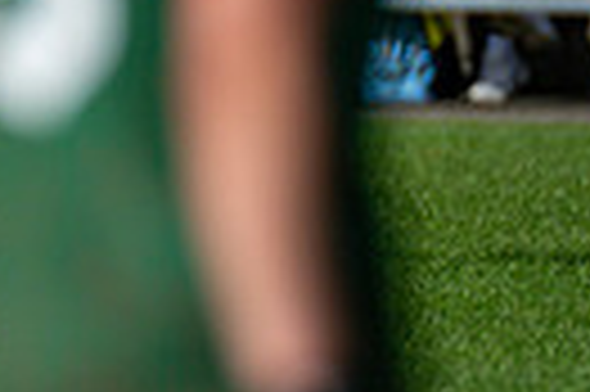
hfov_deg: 1.0
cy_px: 45
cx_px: -595
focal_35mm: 1995
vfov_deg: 0.7
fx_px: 32655
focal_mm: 300
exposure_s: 1/5000
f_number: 2.8
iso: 280
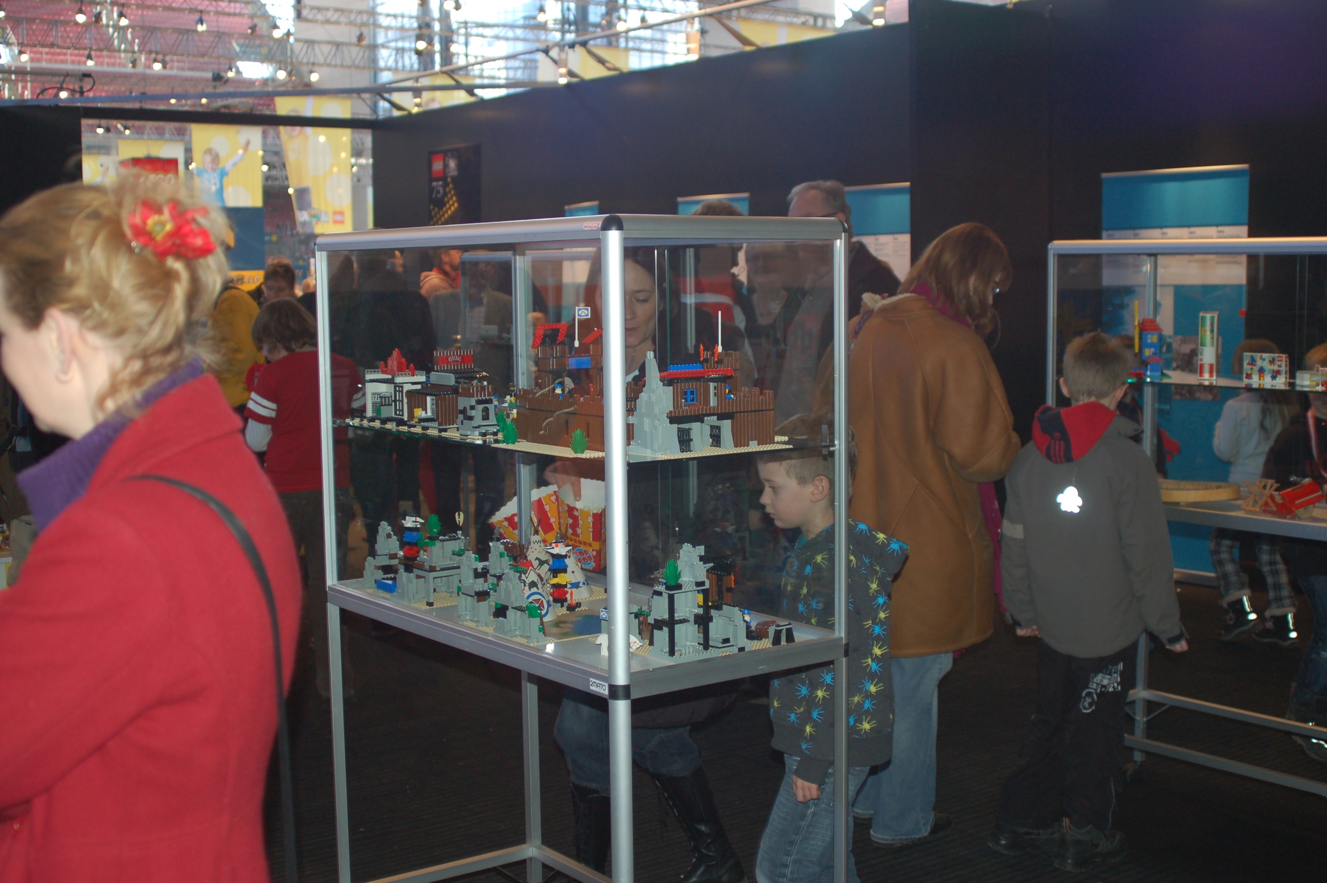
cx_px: 664
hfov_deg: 41.1
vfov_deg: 28.0
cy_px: 442
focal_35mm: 48
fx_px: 1768
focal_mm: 32
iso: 400
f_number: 3
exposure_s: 1/60
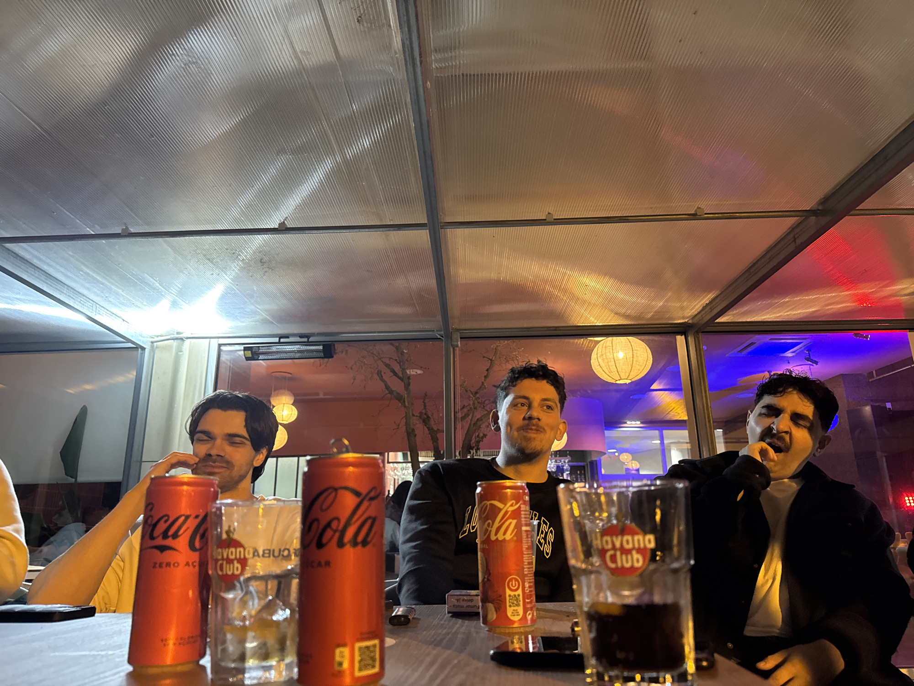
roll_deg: +0.7
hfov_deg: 71.6
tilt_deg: +16.3
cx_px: 457
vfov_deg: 56.8
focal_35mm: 24
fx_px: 634
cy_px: 343
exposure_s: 1/33
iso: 1000
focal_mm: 6.76
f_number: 1.78
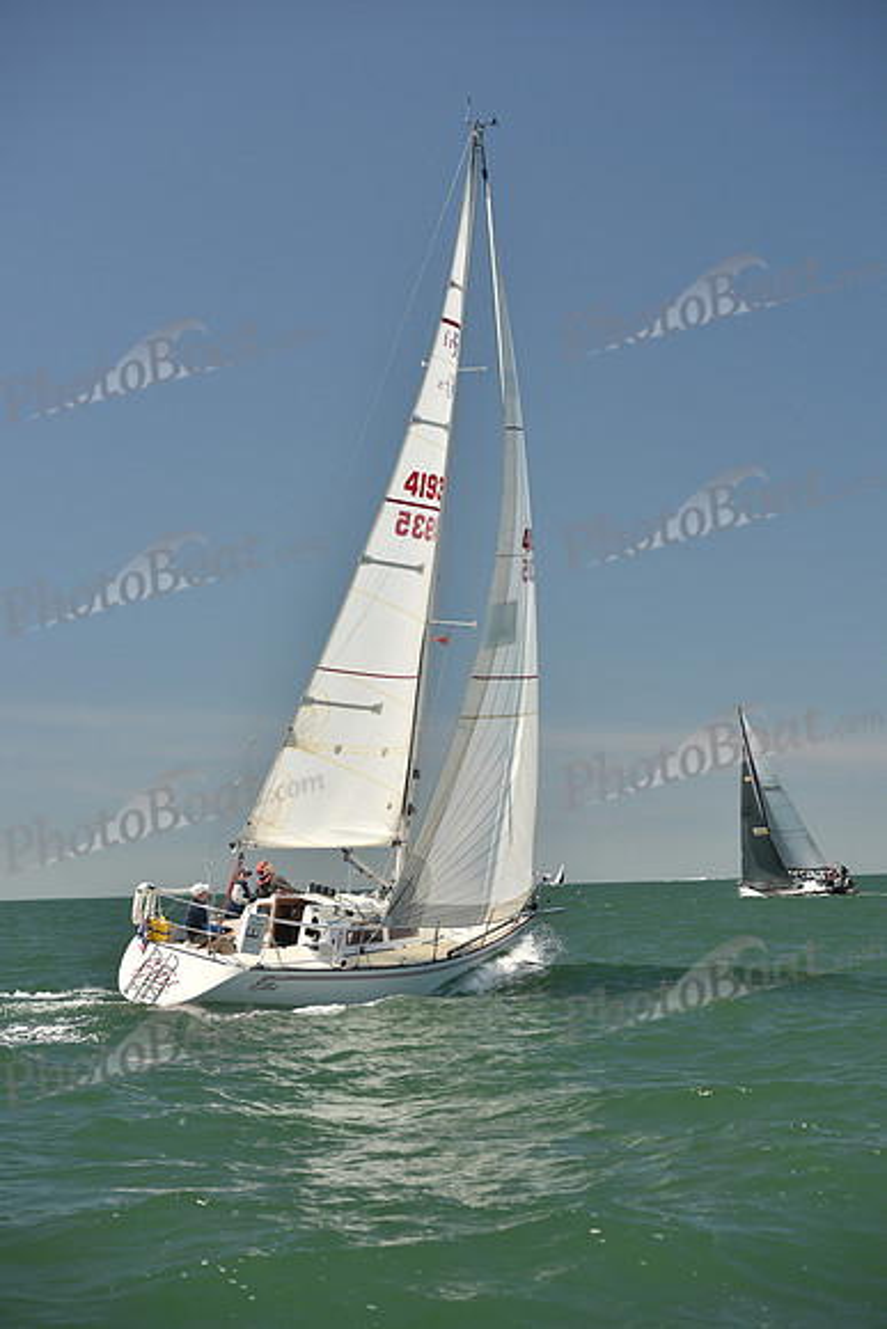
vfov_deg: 28.8
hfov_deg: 19.5
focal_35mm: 70
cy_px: 664
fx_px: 2585
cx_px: 444
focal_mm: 70
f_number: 4.5
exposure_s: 1/800
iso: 250
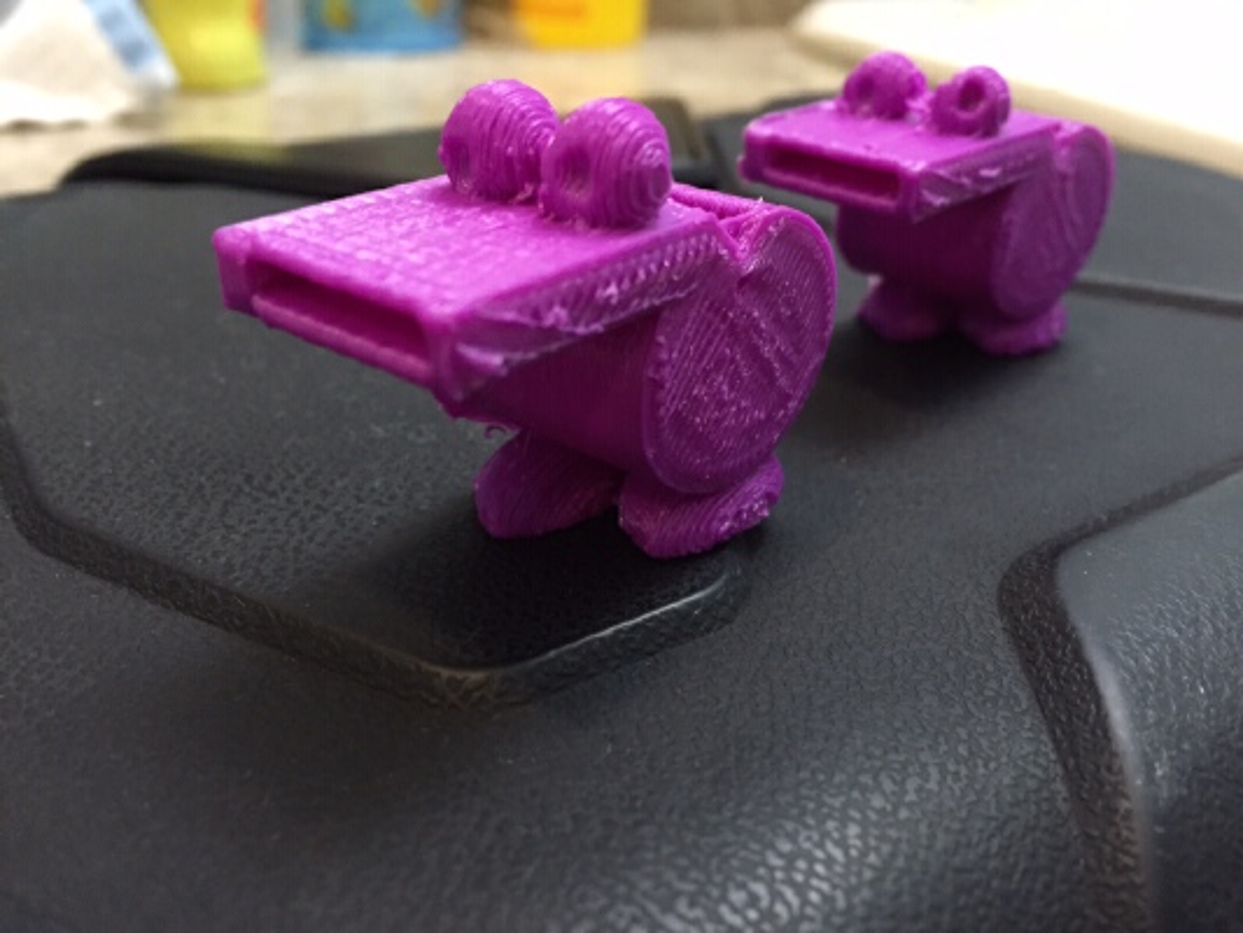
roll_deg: -0.2
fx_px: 1042
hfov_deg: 61.6
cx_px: 622
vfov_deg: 48.2
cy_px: 466
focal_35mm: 29
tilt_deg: -26.1
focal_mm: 4.15
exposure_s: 1/17
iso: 250
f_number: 2.2
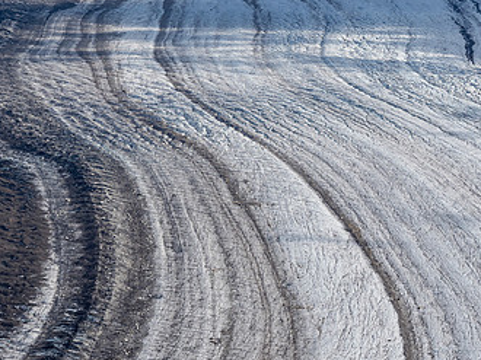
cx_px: 165
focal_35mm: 176
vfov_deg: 8.4
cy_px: 49
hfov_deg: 11.2
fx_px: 2444
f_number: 7.1
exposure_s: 1/1000
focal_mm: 50
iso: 400
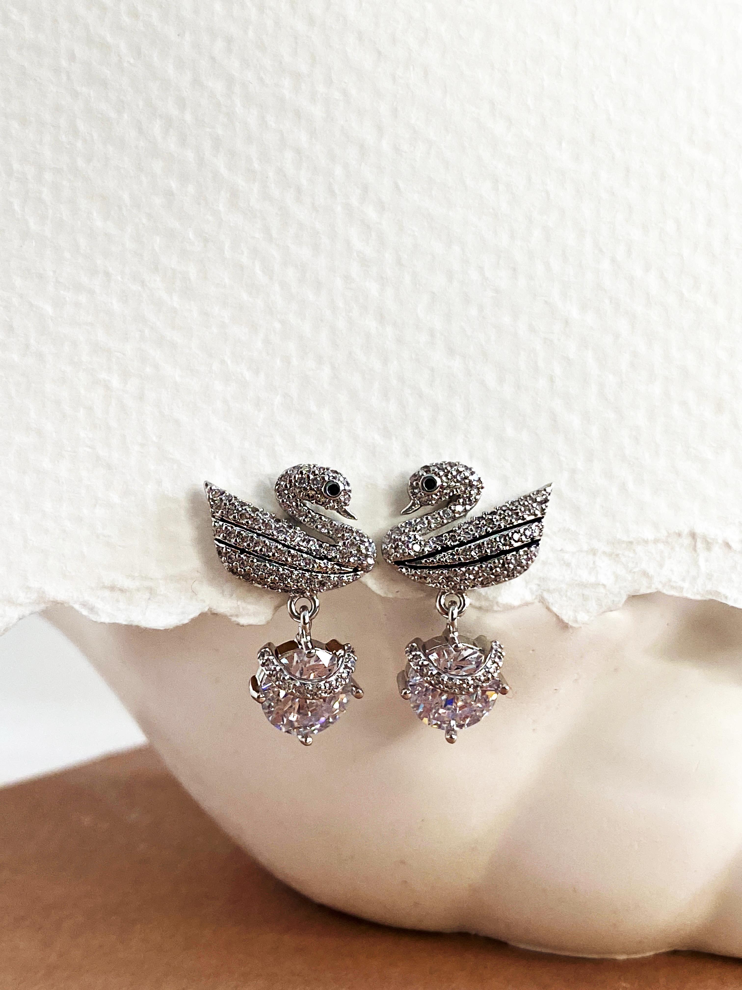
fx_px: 1486
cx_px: 371
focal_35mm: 52
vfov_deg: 36.8
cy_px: 495
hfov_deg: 28.0
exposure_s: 1/121
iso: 125
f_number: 1.8
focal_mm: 4.25
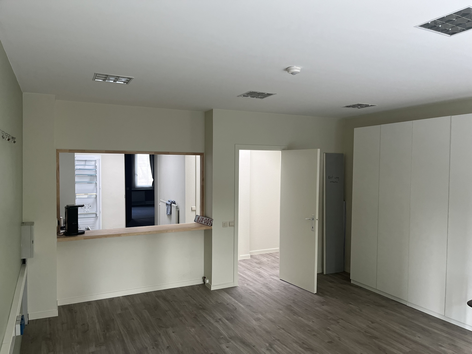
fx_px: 355
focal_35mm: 26
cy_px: 177
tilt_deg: -2.6
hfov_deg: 67.3
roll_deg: +0.0
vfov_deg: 53.1
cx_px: 236
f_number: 1.6
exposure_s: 1/108
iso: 125
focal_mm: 5.1
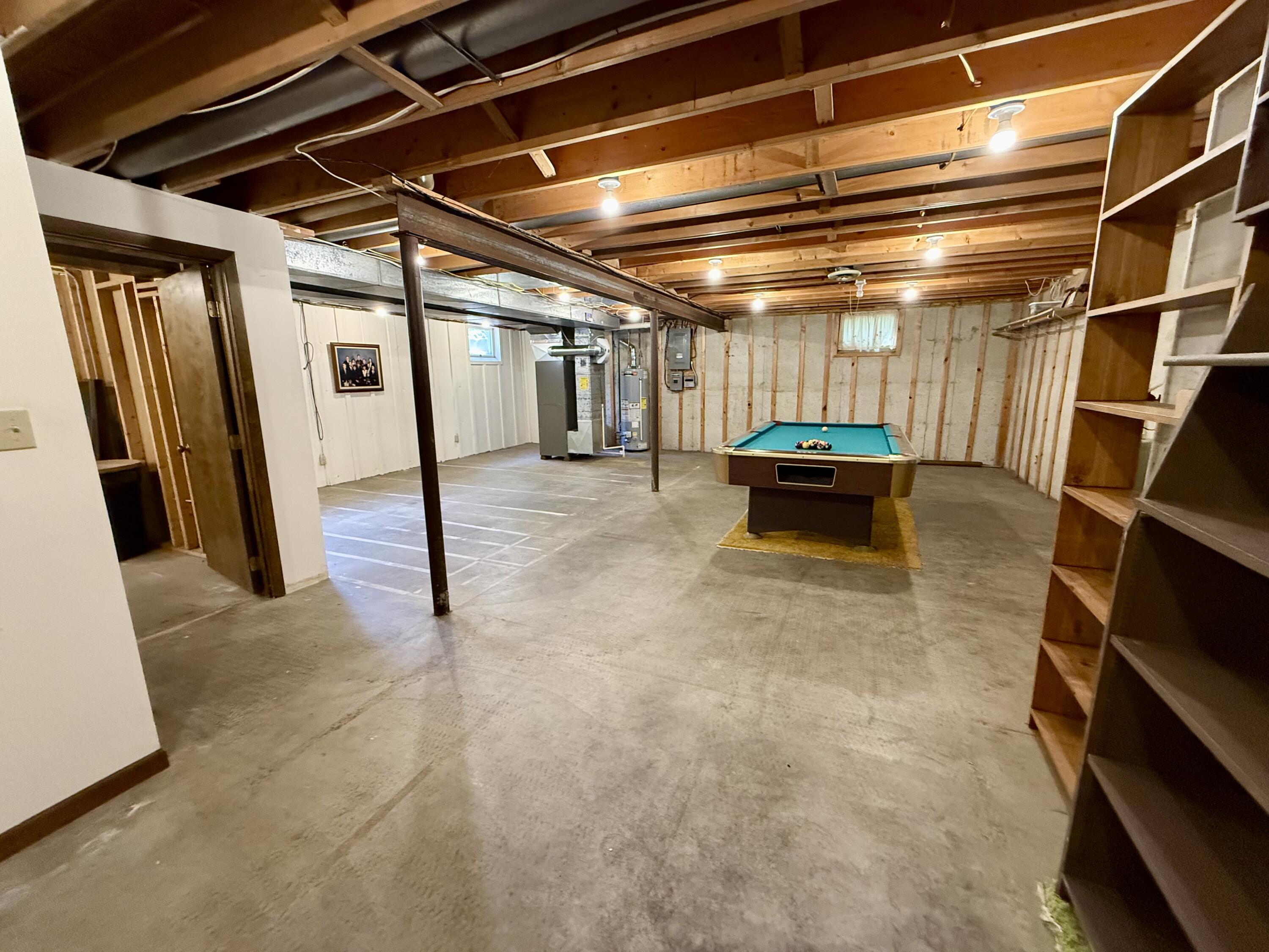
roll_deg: +1.3
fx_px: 513
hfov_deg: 102.1
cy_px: 476
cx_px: 634
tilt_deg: -10.7
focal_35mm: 14
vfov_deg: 85.7
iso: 640
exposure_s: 1/60
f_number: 2.2
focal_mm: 2.22
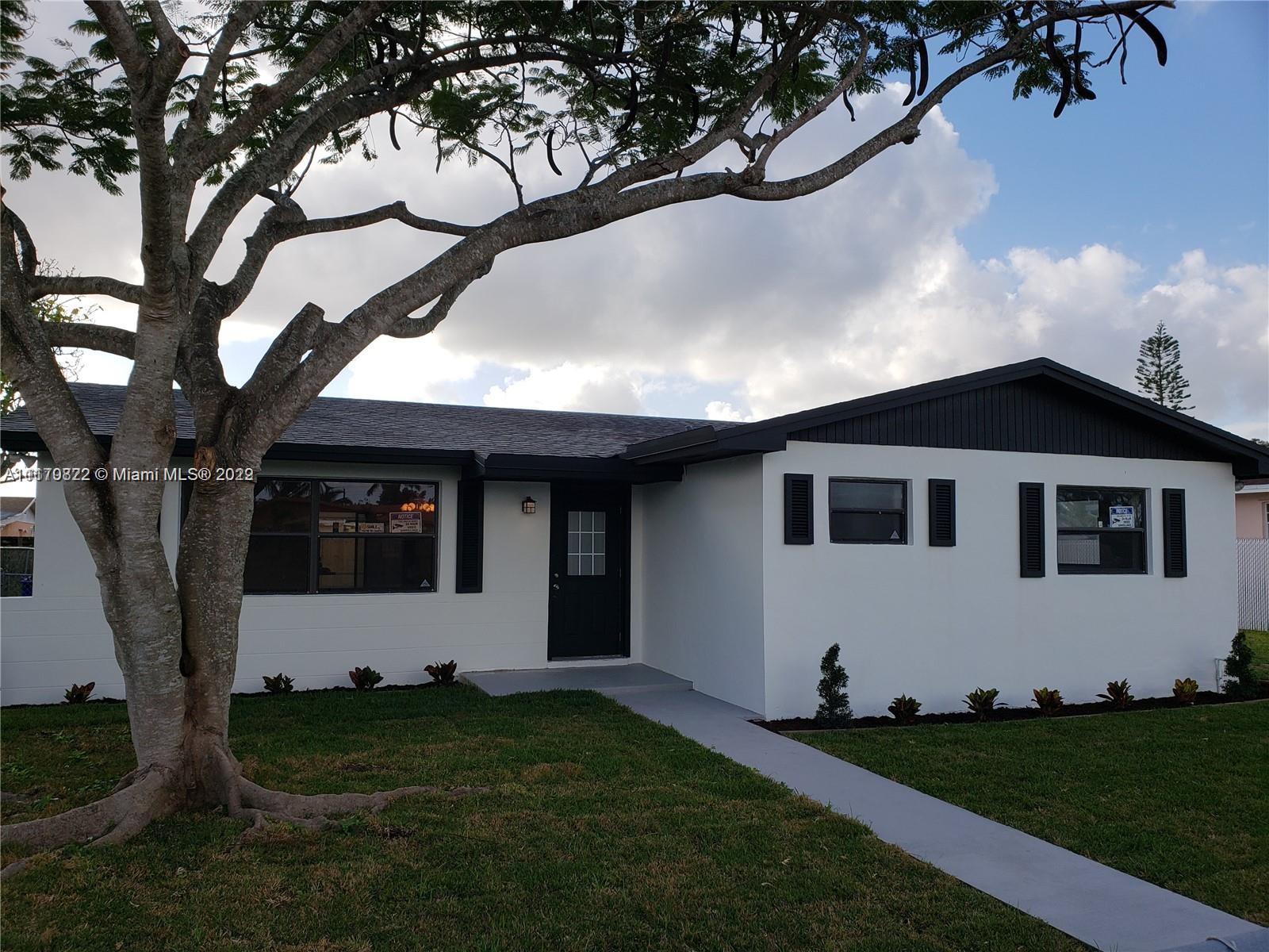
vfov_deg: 53.1
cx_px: 634
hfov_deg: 67.3
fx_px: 953
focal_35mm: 26
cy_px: 476
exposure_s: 1/1209
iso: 50
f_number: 2.4
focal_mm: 4.3
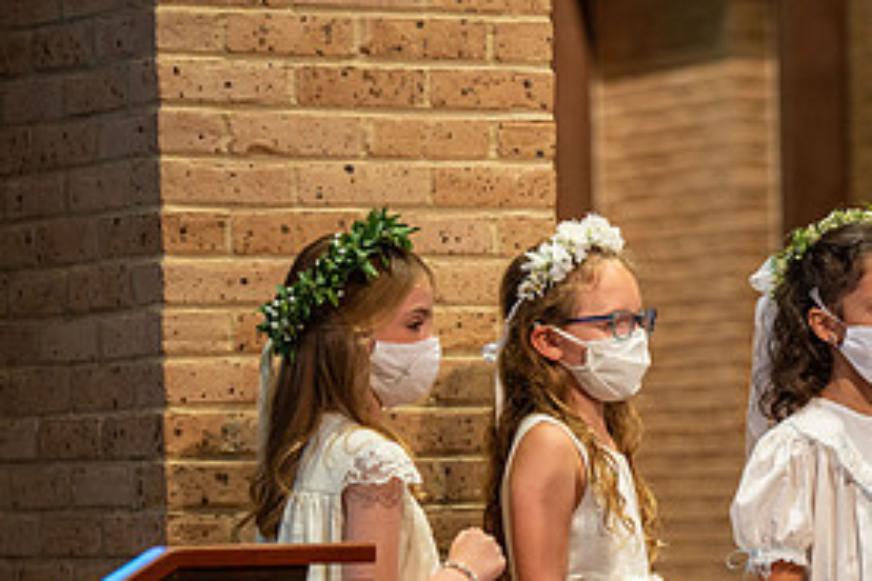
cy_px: 455
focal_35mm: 231
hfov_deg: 8.9
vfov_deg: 5.9
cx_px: 891
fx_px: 5595
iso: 1600
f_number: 2.8
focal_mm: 110
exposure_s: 1/125
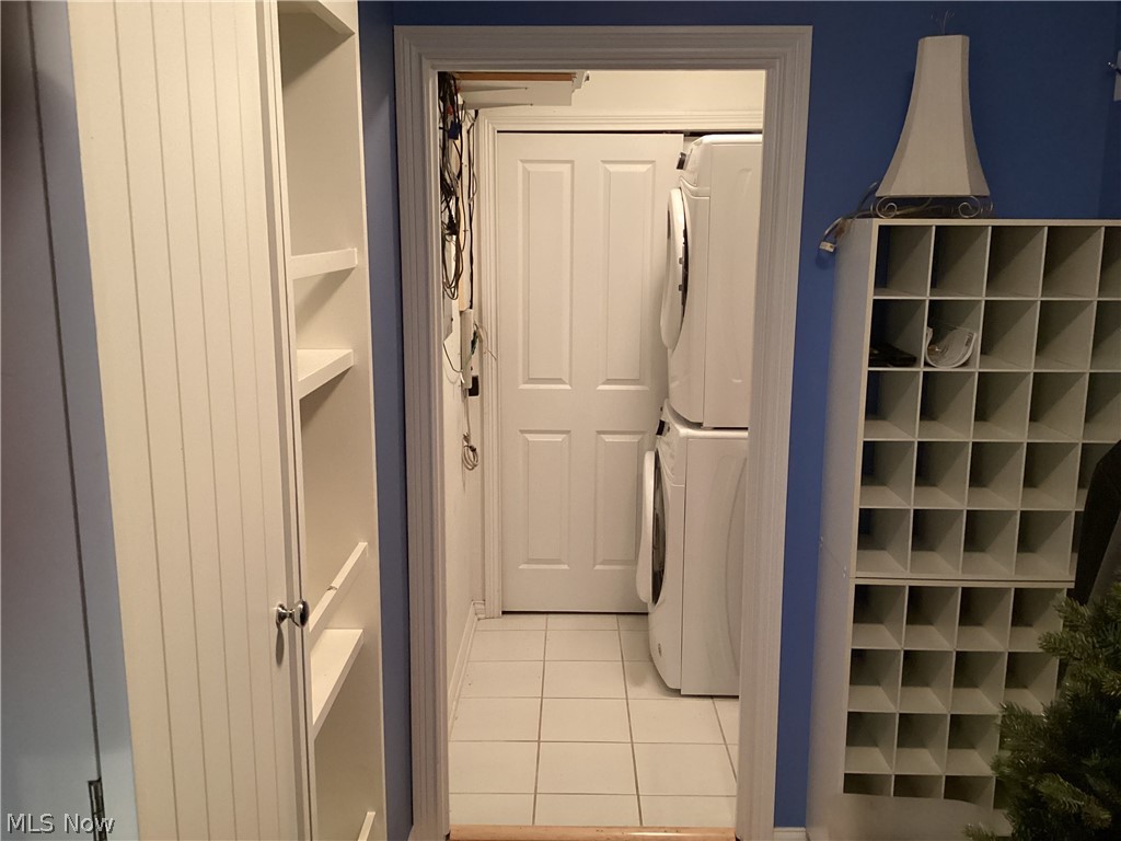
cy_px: 420
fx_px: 1004
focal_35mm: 31
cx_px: 560
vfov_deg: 45.4
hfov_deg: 58.4
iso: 320
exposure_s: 1/40
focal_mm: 3.3
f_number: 2.4
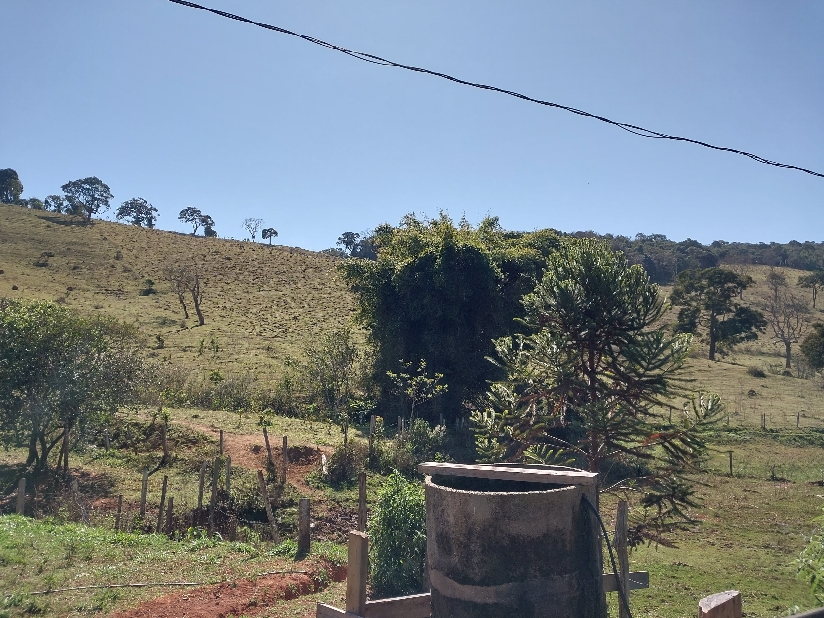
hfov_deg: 60.0
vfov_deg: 46.8
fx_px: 714
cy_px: 309
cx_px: 412
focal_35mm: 30
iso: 20
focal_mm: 4.6
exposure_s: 1/672
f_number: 1.8
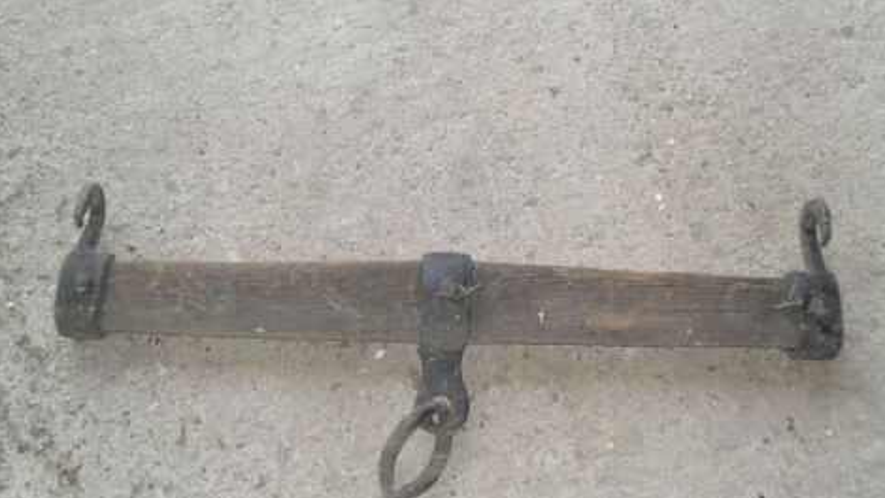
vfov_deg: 30.4
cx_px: 447
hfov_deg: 51.6
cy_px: 247
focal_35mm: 39
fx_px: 915
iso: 160
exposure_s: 1/45
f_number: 3.2
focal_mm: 6.3
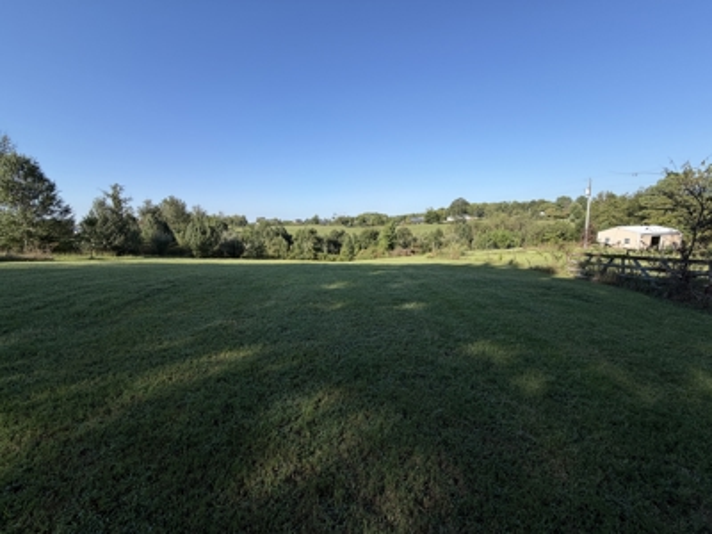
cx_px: 356
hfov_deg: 102.1
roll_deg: +2.4
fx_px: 288
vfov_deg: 85.7
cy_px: 267
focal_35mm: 14
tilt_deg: -8.0
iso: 32
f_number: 2.2
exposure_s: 1/770
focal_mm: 2.22
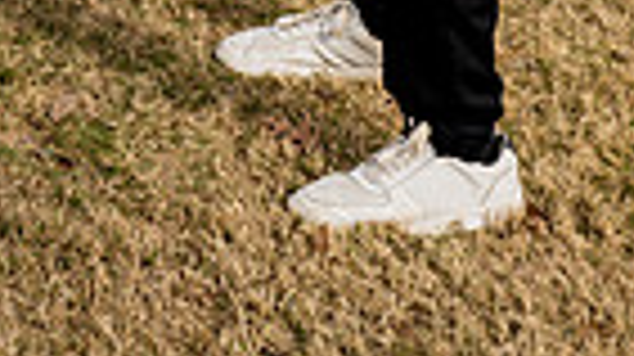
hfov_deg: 19.8
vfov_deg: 9.5
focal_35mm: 107
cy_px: -604
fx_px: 1797
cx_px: 513
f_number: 8
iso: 100
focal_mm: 32
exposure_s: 1/250
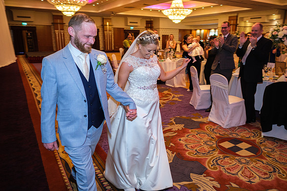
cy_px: 92
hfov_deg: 70.0
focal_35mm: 26
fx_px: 205
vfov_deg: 50.1
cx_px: 151
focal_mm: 16
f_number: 2
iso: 2000
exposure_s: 1/160
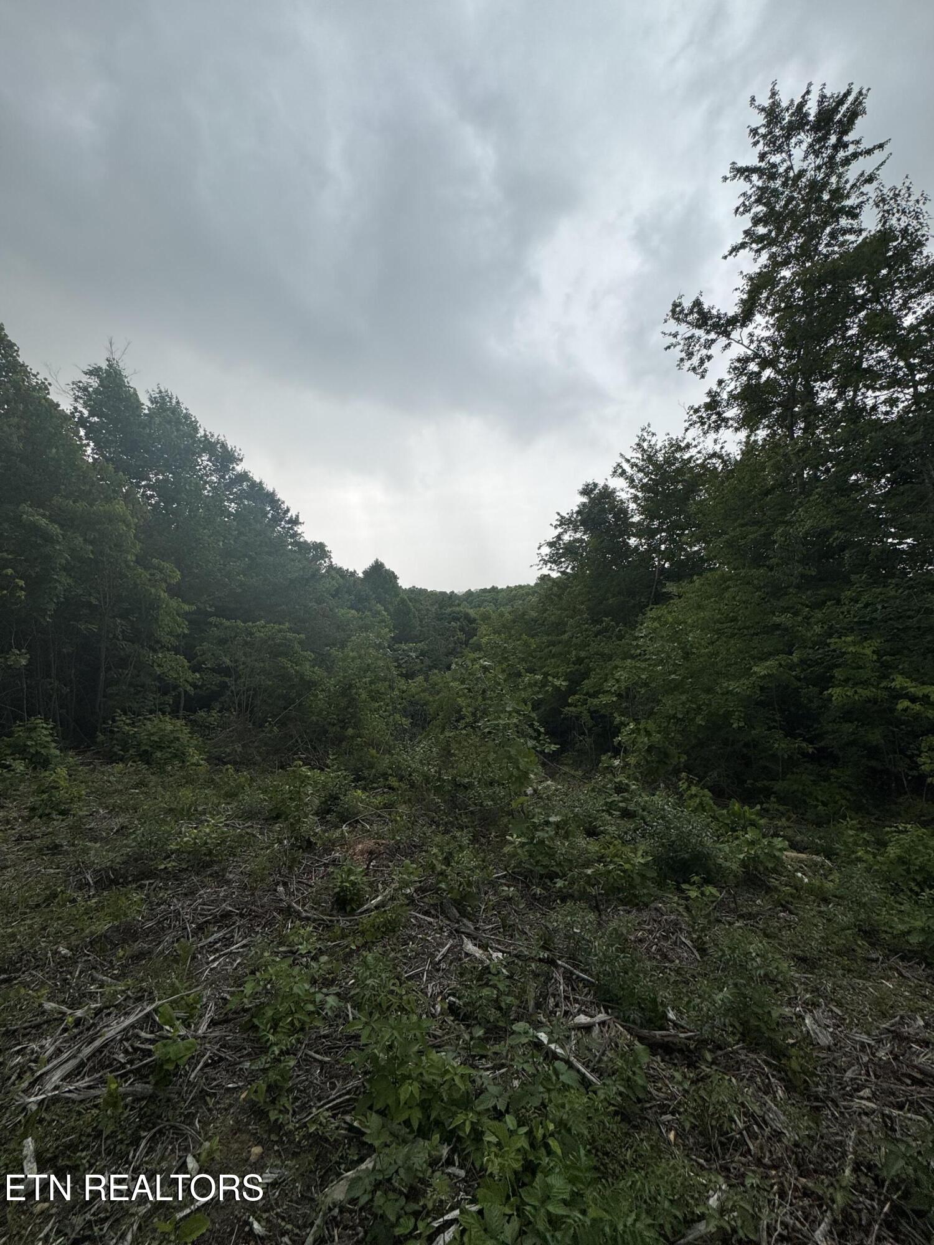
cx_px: 467
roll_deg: +0.3
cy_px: 622
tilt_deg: -3.5
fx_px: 504
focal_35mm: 14
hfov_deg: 85.7
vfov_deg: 102.1
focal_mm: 2.22
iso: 40
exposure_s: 1/99
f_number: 2.2
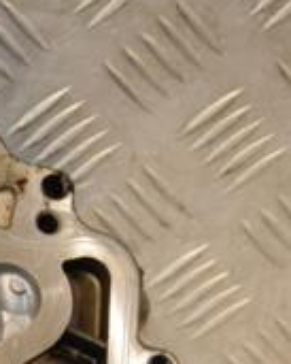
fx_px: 2395
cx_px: -223
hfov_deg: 6.8
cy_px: 407
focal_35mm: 223
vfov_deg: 8.6
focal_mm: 45
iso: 800
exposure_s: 1/160
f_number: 7.1
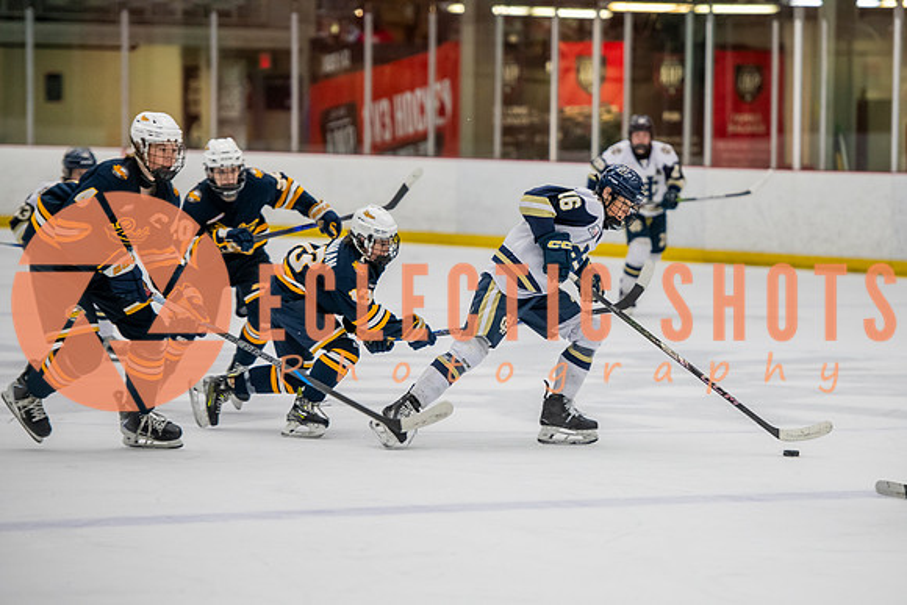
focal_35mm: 181
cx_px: 529
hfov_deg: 11.4
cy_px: 353
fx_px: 4559
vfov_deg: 7.6
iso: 2000
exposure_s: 1/640
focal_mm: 155
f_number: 3.2
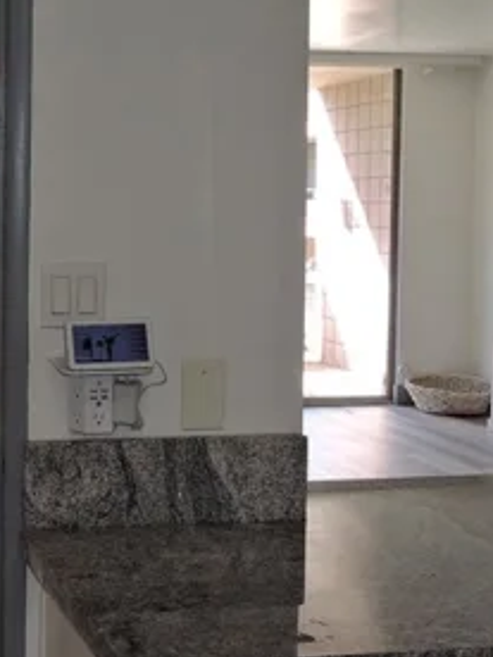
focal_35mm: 65
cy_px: 245
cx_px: -46
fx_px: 1234
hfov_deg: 21.5
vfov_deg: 29.7
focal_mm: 4.3
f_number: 3.3
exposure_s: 1/100
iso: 100
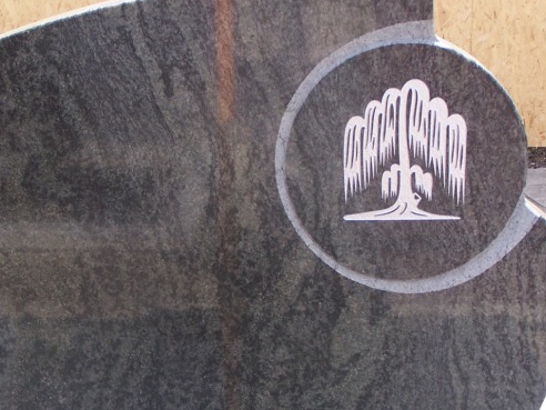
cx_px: 185
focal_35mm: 109
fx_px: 1719
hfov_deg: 18.0
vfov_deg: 13.6
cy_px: 282
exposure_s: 1/250
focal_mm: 11.1
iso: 80
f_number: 3.2
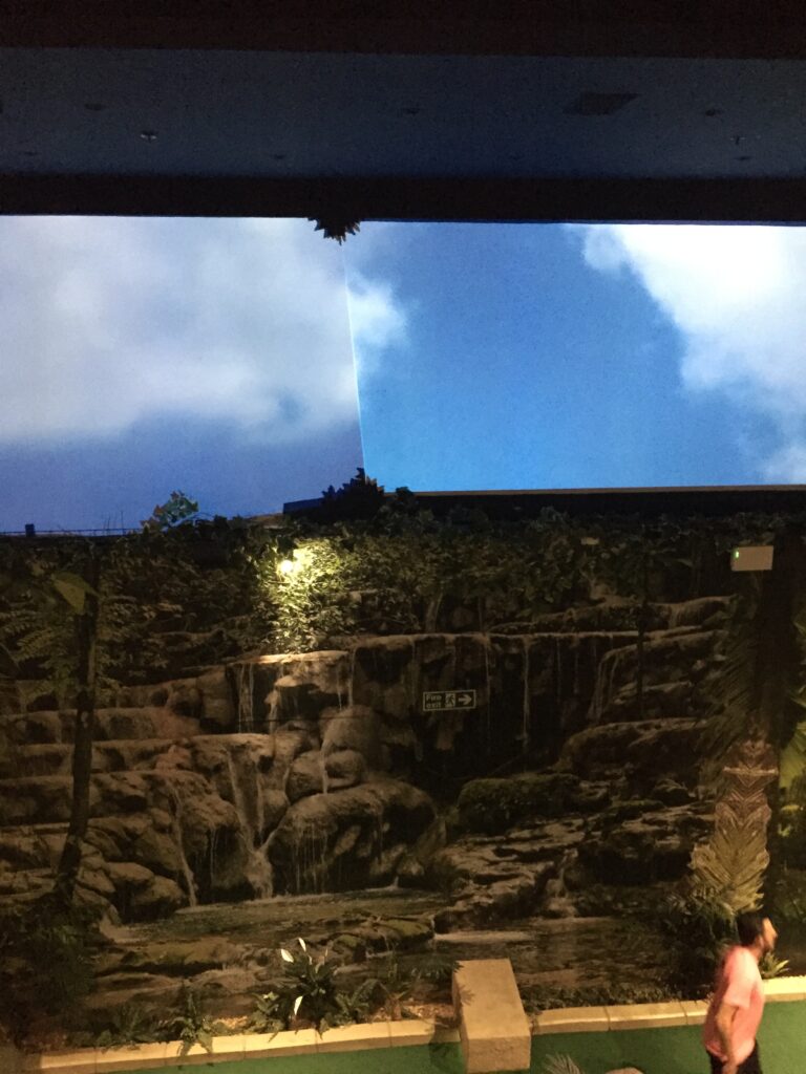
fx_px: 900
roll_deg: +0.3
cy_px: 537
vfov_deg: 61.7
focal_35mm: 29
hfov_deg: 48.2
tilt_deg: -13.1
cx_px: 403
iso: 1000
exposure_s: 1/17
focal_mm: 4.15
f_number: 2.2
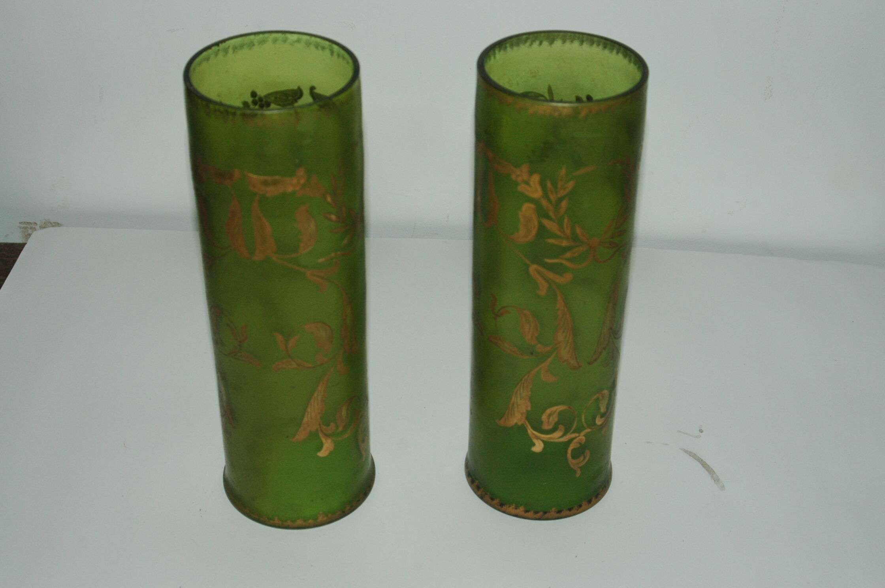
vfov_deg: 22.6
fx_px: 1473
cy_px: 294
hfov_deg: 33.4
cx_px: 442
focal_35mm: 60
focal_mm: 40
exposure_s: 1/125
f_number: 7.1
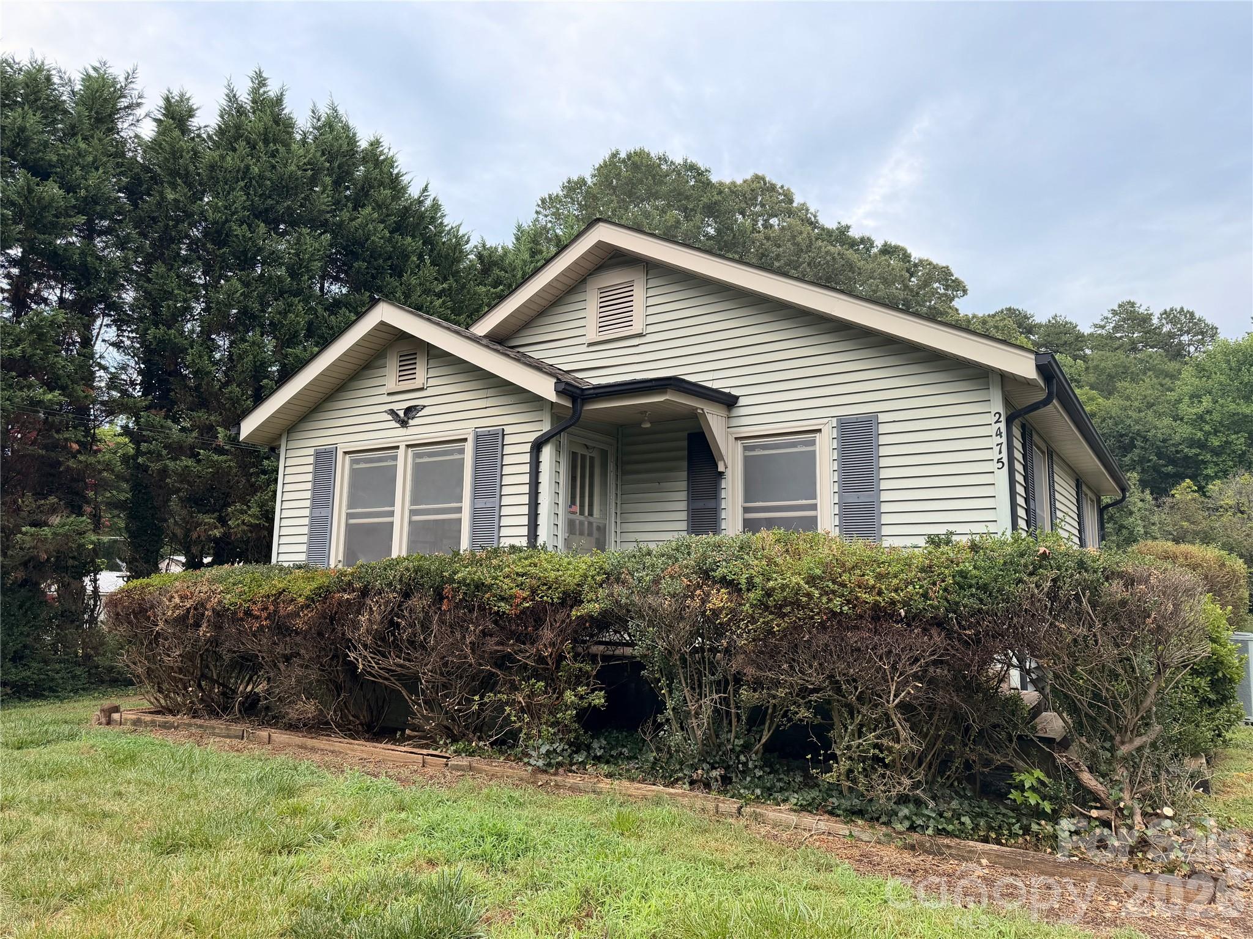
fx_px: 869
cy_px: 470
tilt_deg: +9.4
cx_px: 626
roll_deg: -1.0
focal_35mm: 24
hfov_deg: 71.6
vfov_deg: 56.8
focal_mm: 6.76
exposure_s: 1/2445
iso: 100
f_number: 1.78
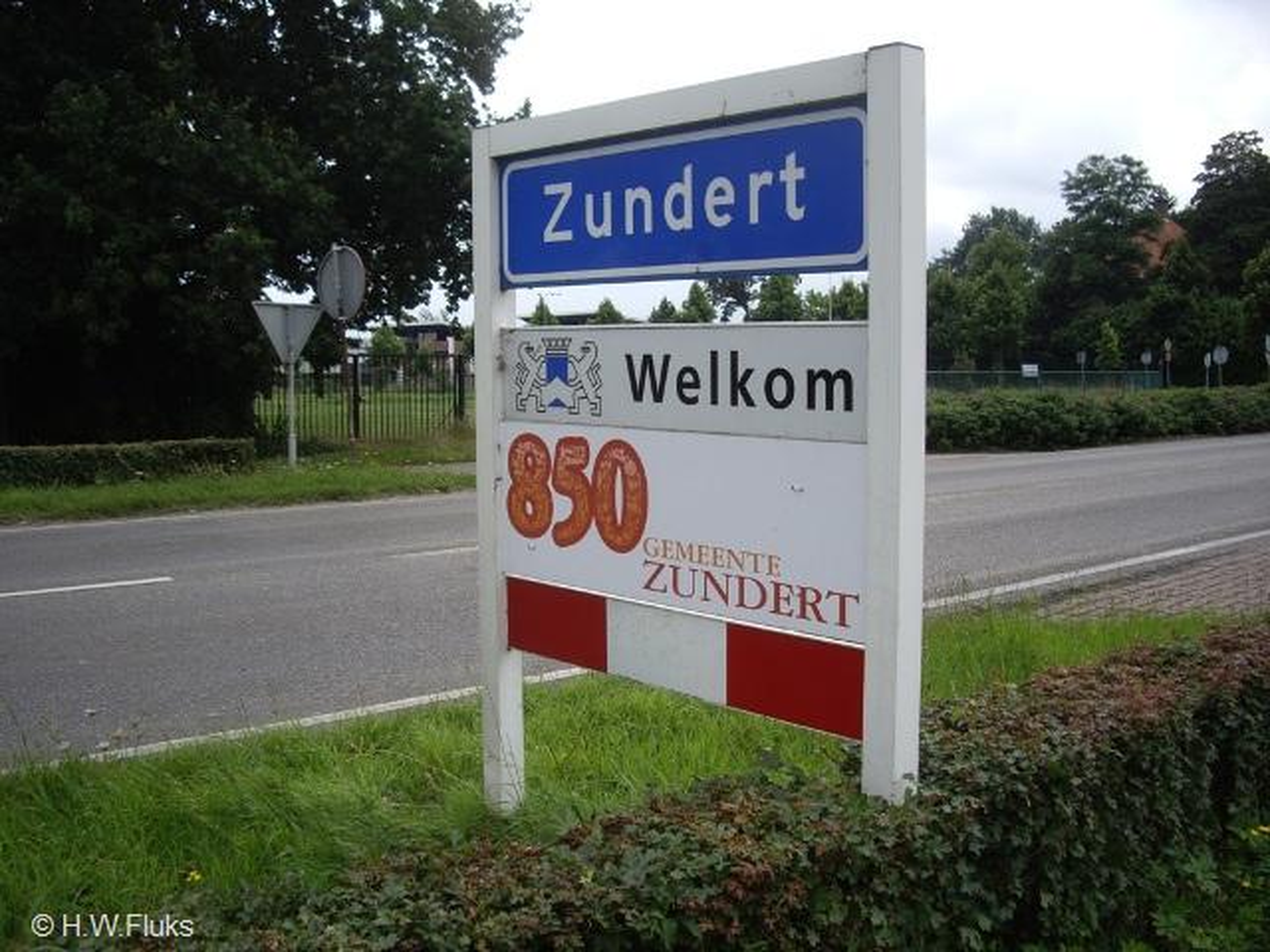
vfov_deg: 37.7
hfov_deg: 49.0
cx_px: 635
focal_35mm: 38
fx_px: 1394
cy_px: 476
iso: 64
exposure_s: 1/500
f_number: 2.8
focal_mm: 7.9
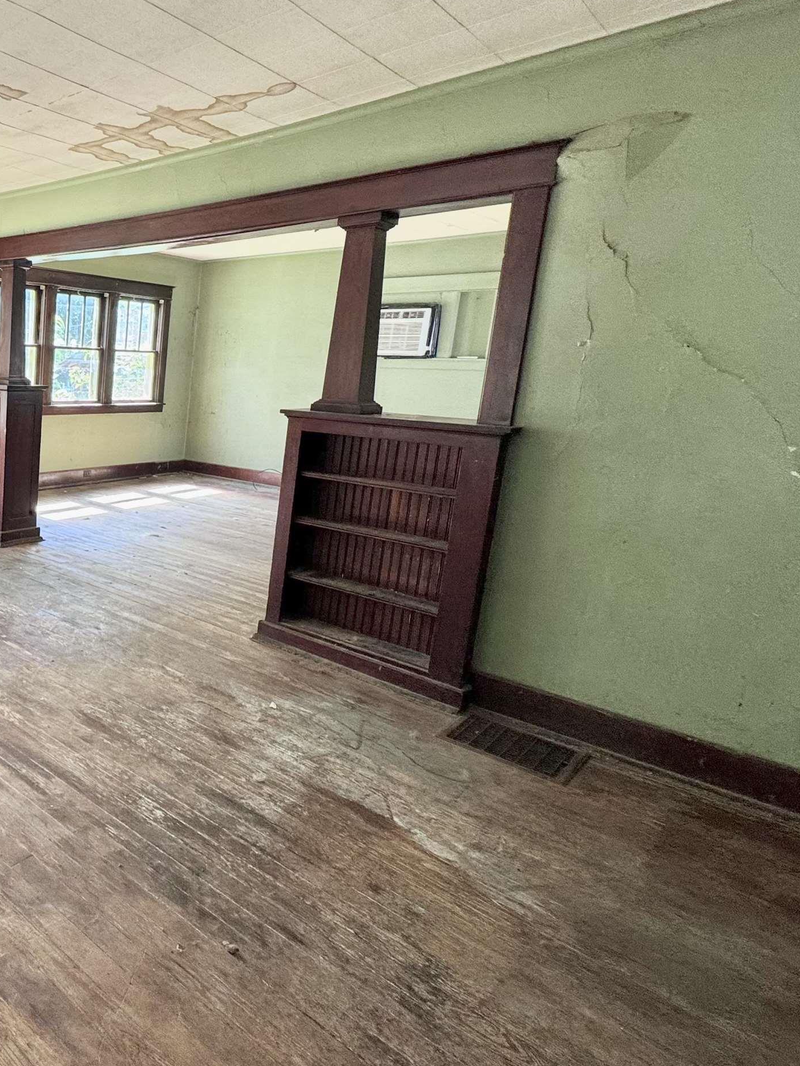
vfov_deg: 73.7
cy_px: 476
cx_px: -43
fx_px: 709
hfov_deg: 46.5
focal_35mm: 23
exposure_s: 1/99
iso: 160
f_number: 2.2
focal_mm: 2.22
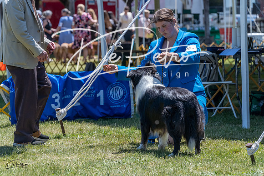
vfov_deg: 8.7
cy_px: 88
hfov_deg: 13.0
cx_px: 132
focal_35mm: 158
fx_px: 1159
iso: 1250
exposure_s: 1/1600
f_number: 7.1
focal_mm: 158
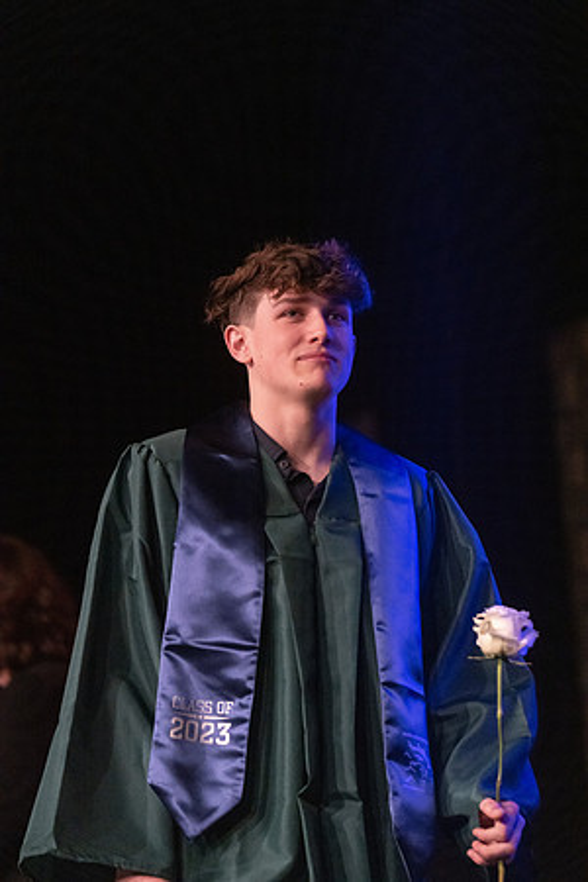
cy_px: 441
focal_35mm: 124
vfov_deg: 16.5
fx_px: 3038
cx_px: 294
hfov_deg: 11.1
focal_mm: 124
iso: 16000
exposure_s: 1/1000
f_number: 2.8
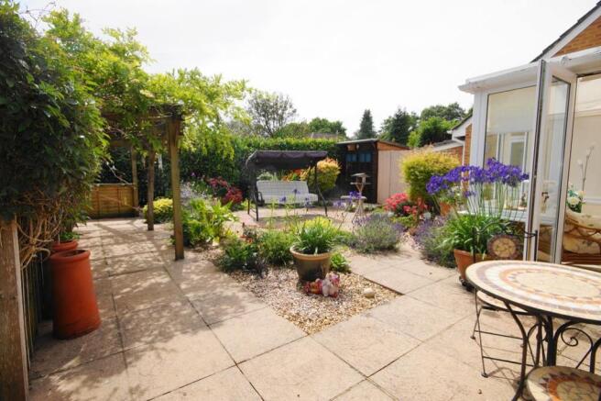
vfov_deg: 67.4
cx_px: 300
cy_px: 200
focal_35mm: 18
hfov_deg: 90.0
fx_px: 300
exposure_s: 1/80
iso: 100
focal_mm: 12
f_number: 11
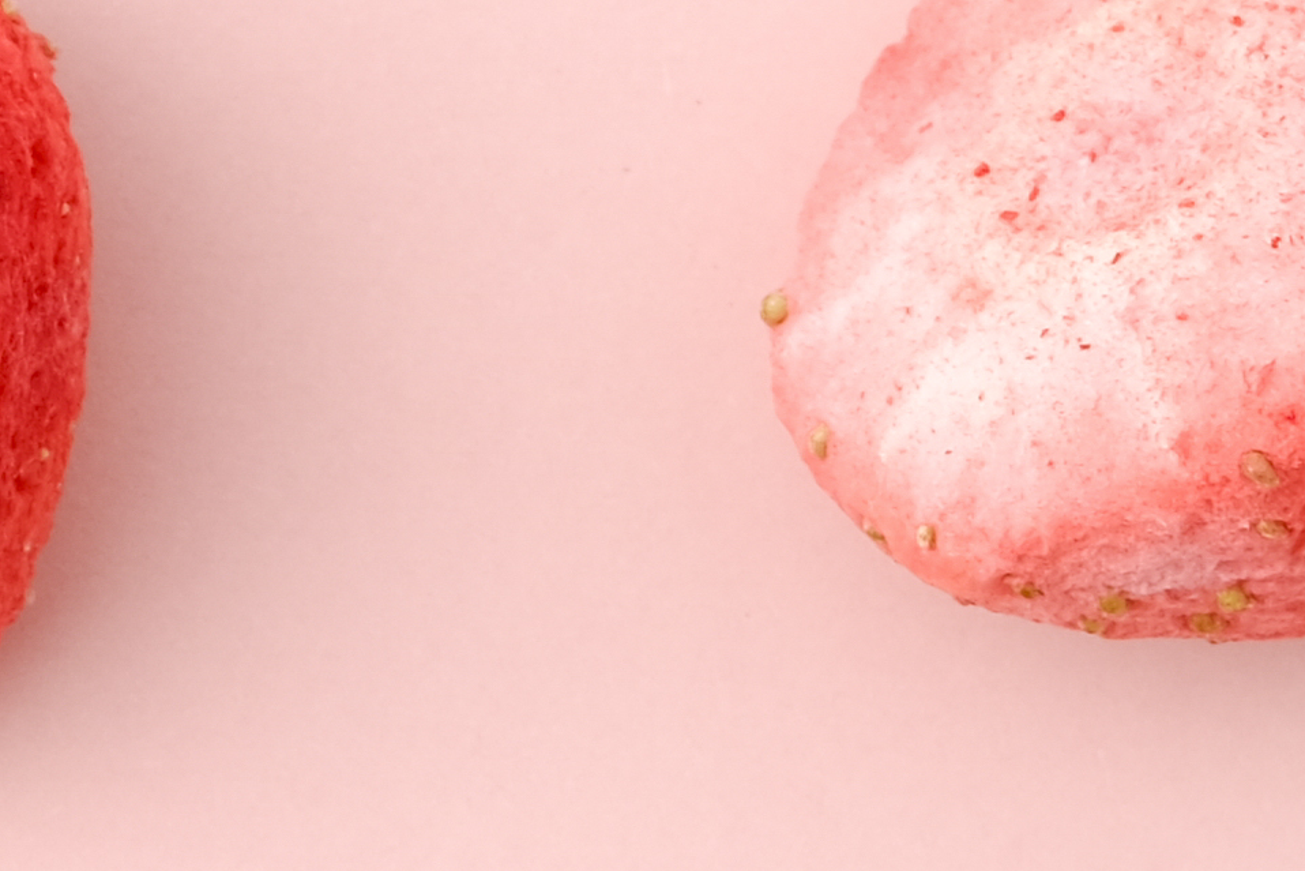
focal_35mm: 293
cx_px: -306
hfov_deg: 7.0
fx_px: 10622
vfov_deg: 4.7
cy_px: 234
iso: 200
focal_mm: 30
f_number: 8
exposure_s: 1/100
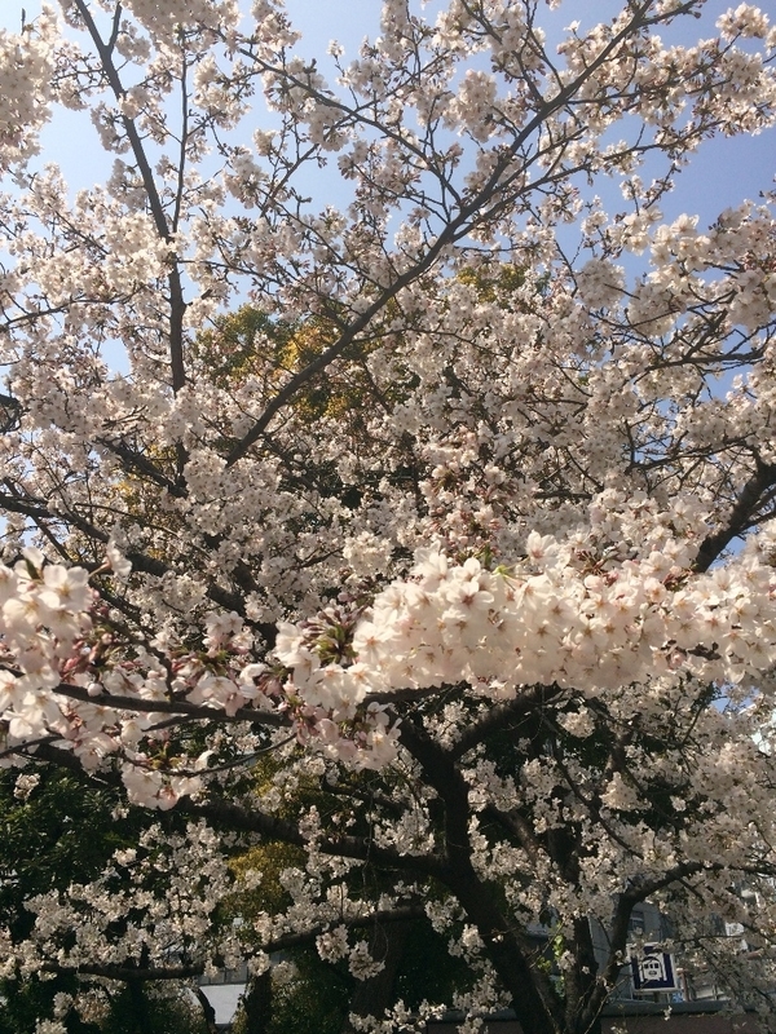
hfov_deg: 48.2
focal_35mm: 29
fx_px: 867
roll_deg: -0.6
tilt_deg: +36.3
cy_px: 517
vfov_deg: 61.7
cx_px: 388
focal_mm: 4.15
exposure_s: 1/3165
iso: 32
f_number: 2.2
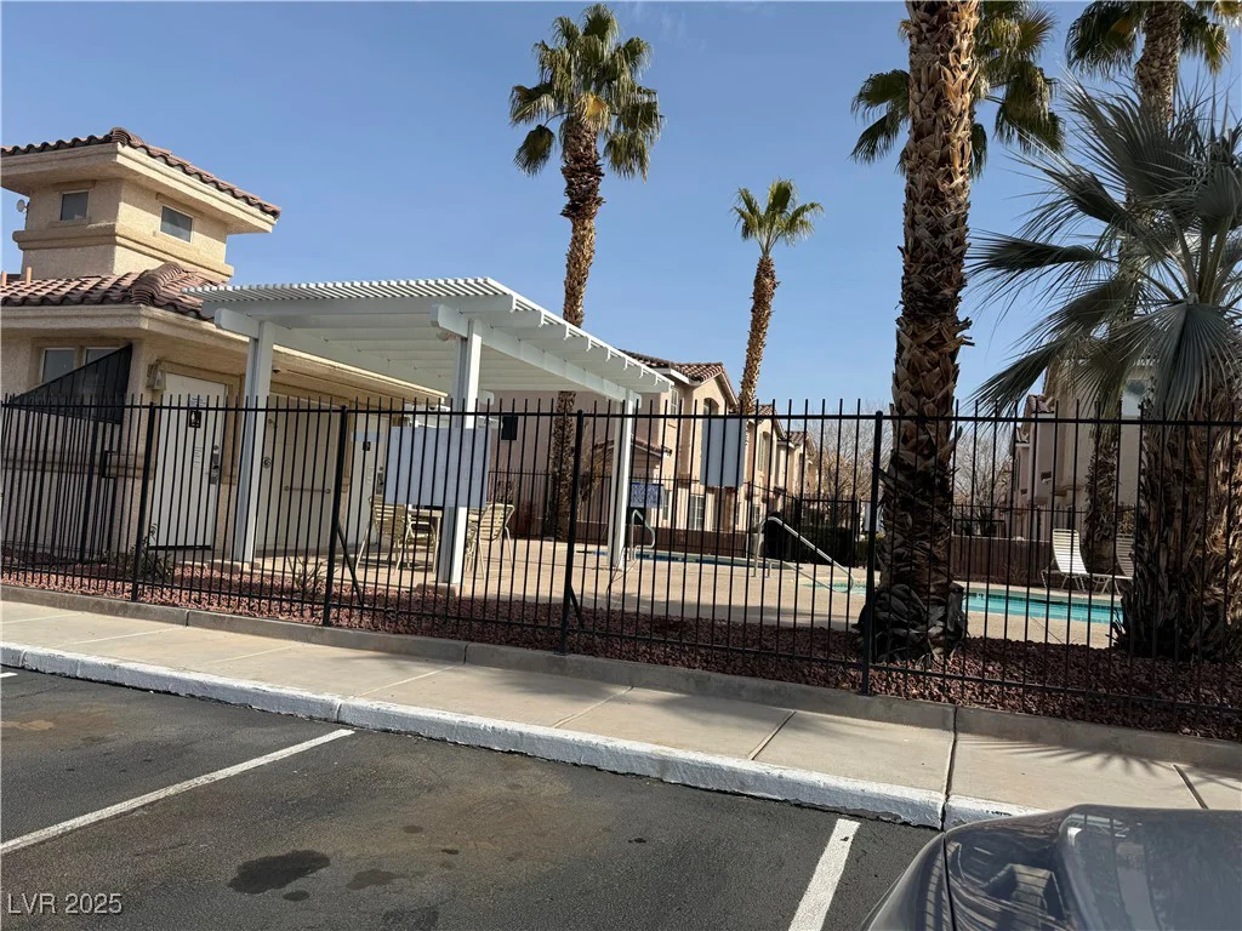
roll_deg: -4.4
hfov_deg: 71.6
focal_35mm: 24
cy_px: 466
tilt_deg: +3.1
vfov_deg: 56.8
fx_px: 861
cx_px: 621
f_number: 1.78
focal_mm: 6.76
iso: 80
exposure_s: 1/5319
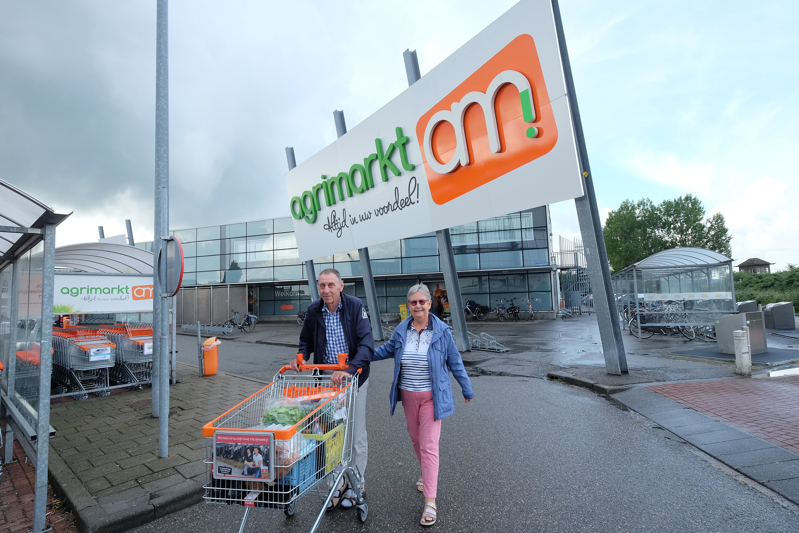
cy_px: 266
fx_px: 399
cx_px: 400
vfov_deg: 67.4
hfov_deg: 90.0
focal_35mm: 18
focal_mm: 12
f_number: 5.6
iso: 400
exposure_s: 1/250
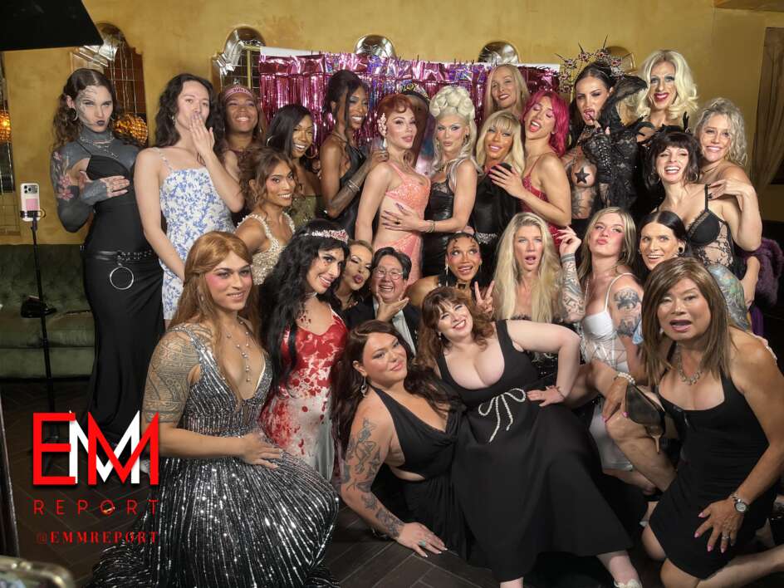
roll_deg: -0.9
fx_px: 589
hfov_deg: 67.3
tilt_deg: -10.6
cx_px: 392
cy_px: 294
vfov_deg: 53.1
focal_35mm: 26
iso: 125
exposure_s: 1/60
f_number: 1.6
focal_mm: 5.1
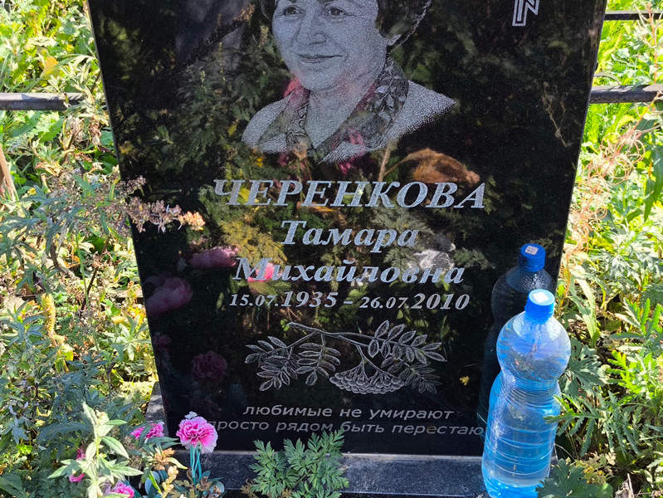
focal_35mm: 50
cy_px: 249
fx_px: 958
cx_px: 332
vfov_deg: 29.1
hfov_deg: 38.2
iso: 50
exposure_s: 1/256
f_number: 1.7
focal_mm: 4.71
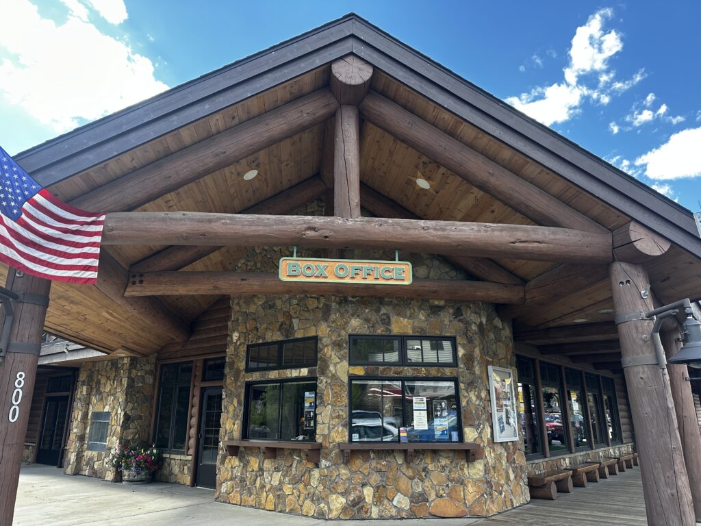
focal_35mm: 24
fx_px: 486
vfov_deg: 56.8
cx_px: 350
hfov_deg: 71.6
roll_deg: -0.4
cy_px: 263
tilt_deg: +16.7
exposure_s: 1/329
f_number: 1.78
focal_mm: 6.86
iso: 80
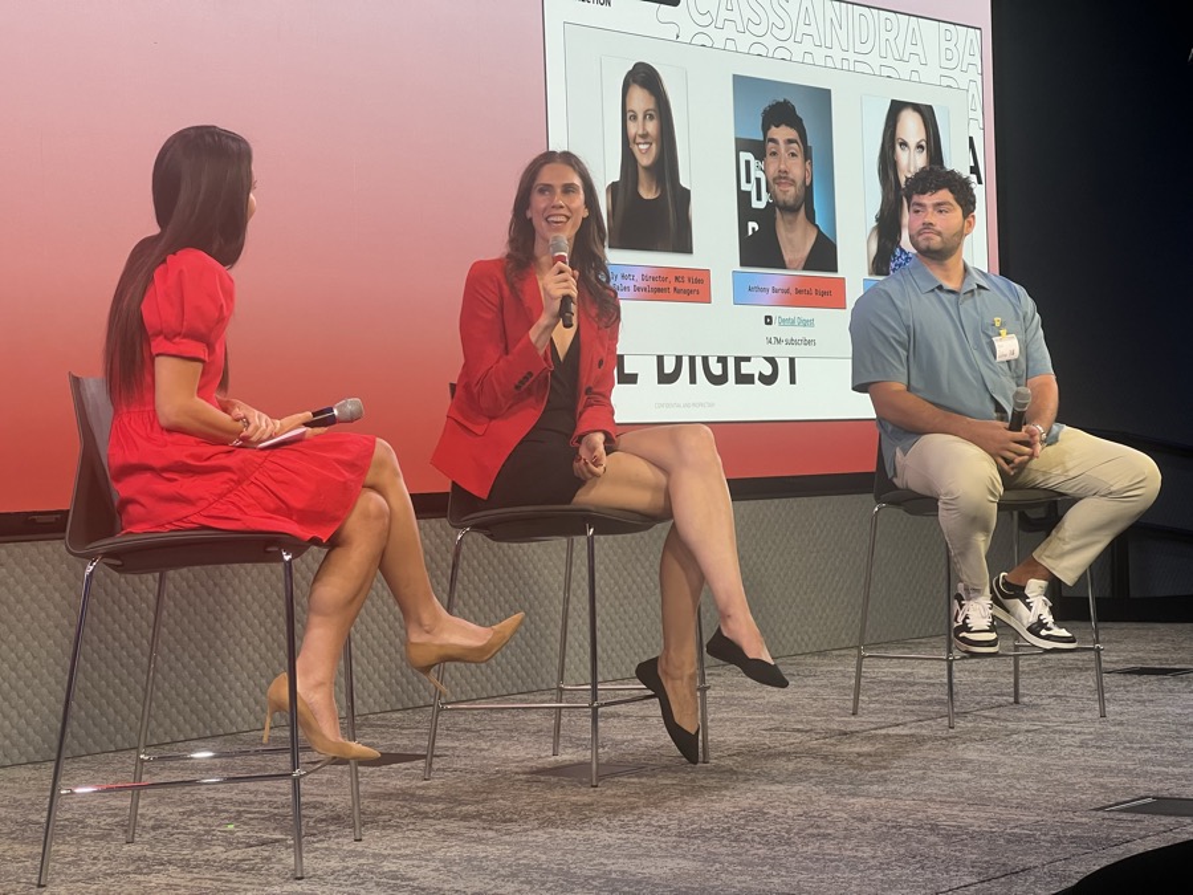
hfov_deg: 25.3
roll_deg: +2.6
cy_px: 448
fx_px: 2654
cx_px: 596
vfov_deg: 19.1
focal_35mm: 77
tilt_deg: +1.4
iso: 125
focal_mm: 9
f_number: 2.8
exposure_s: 1/100
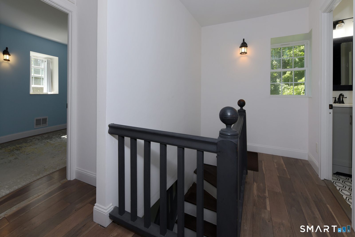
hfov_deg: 104.2
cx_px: 178
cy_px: 118
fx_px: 138
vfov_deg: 81.3
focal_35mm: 14
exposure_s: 1/125
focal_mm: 14
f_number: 8
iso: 400
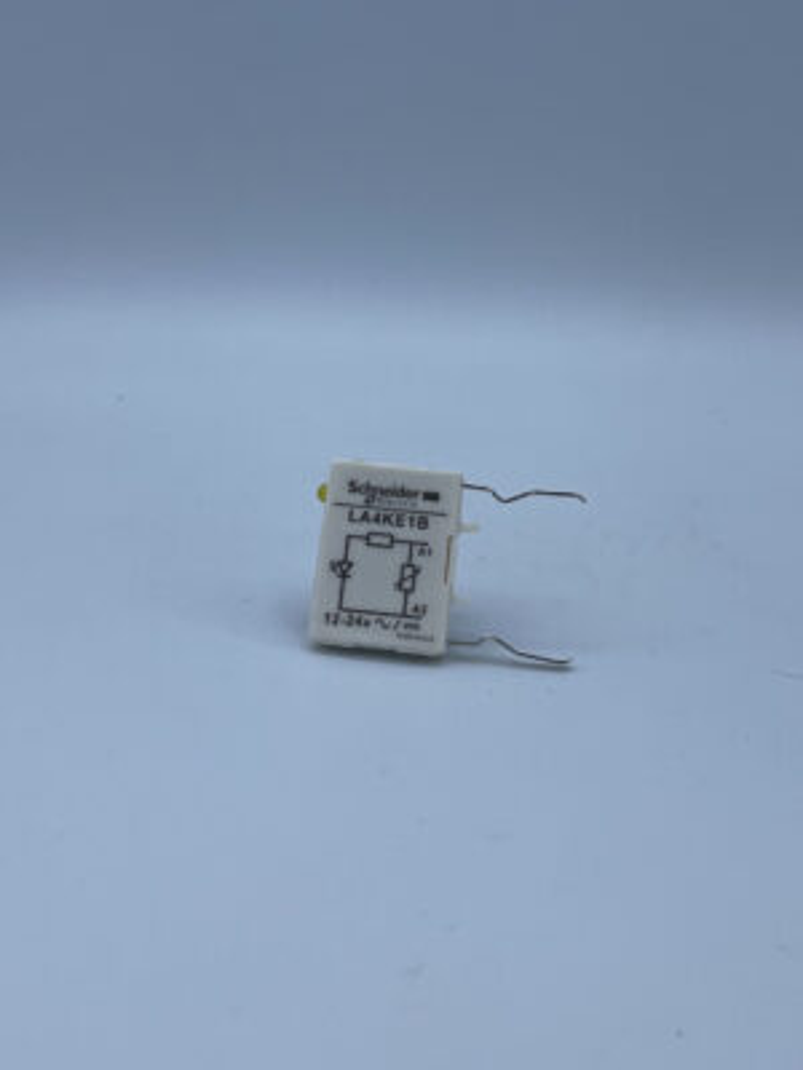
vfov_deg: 67.3
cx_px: 402
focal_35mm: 26
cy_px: 535
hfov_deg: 53.1
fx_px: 804
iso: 50
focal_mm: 4.2
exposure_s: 1/4292
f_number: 1.6
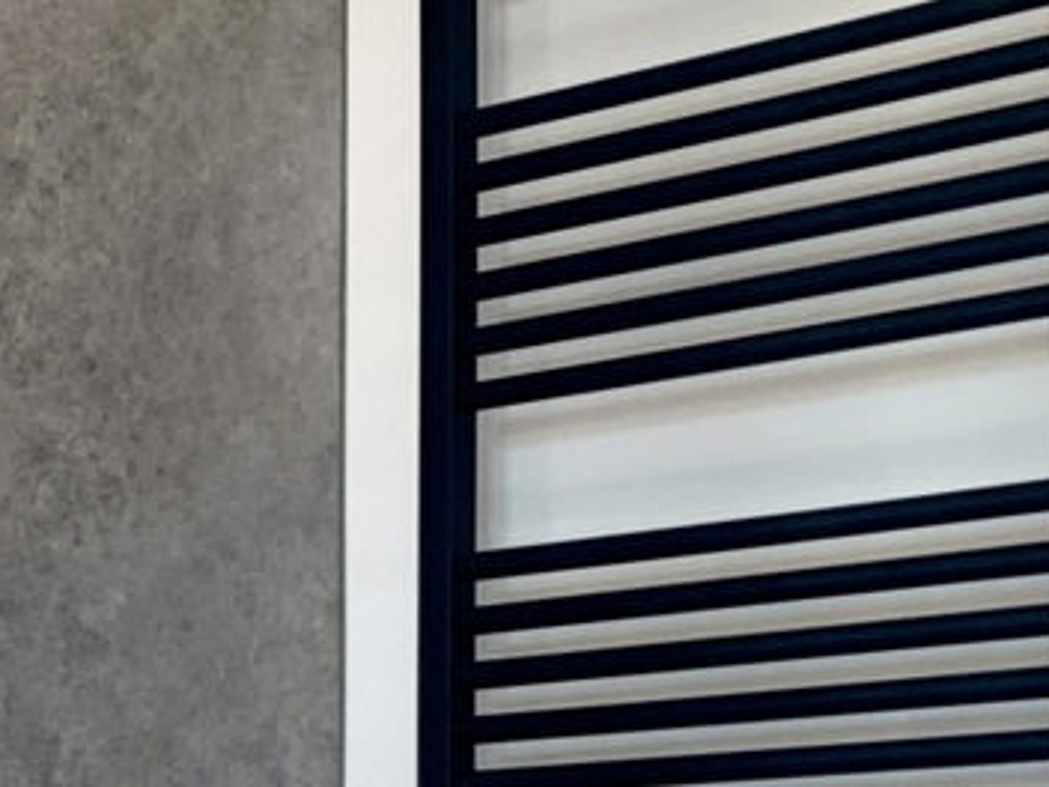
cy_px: 1025
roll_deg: -0.3
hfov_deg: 12.6
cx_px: -891
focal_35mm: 142
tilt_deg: +0.0
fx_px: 4303
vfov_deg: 10.2
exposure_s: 1/122
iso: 25
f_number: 1.8
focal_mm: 4.25
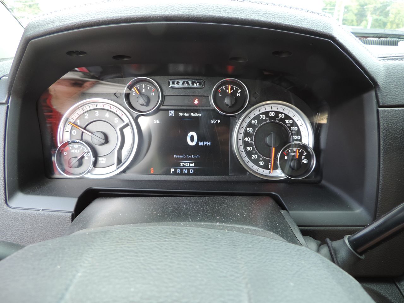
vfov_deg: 56.8
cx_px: 202
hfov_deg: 71.6
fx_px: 280
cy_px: 152
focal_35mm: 24
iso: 140
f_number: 3
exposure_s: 1/30
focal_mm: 4.3
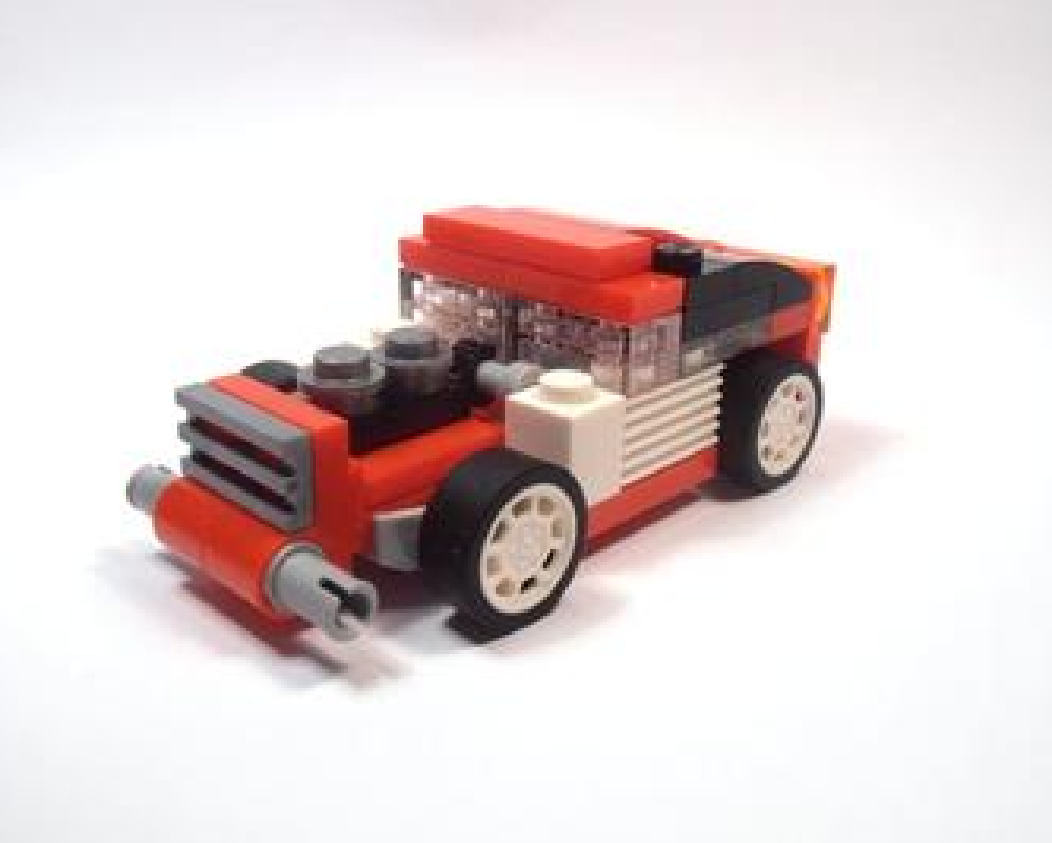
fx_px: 1215
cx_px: 487
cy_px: 423
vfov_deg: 38.3
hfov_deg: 46.8
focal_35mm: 39
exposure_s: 1/60
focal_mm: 6.61
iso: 80
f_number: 3.9
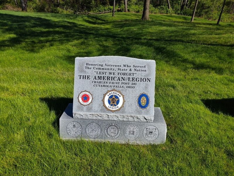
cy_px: 88
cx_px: 117
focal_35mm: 23
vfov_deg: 58.9
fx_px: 155
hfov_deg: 73.9
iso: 100
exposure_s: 1/1360
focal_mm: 5.56
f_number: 1.8
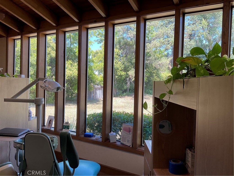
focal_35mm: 29
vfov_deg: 48.2
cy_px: 88
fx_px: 196
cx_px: 117
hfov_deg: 61.7
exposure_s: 1/100
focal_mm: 3
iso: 25
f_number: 1.8
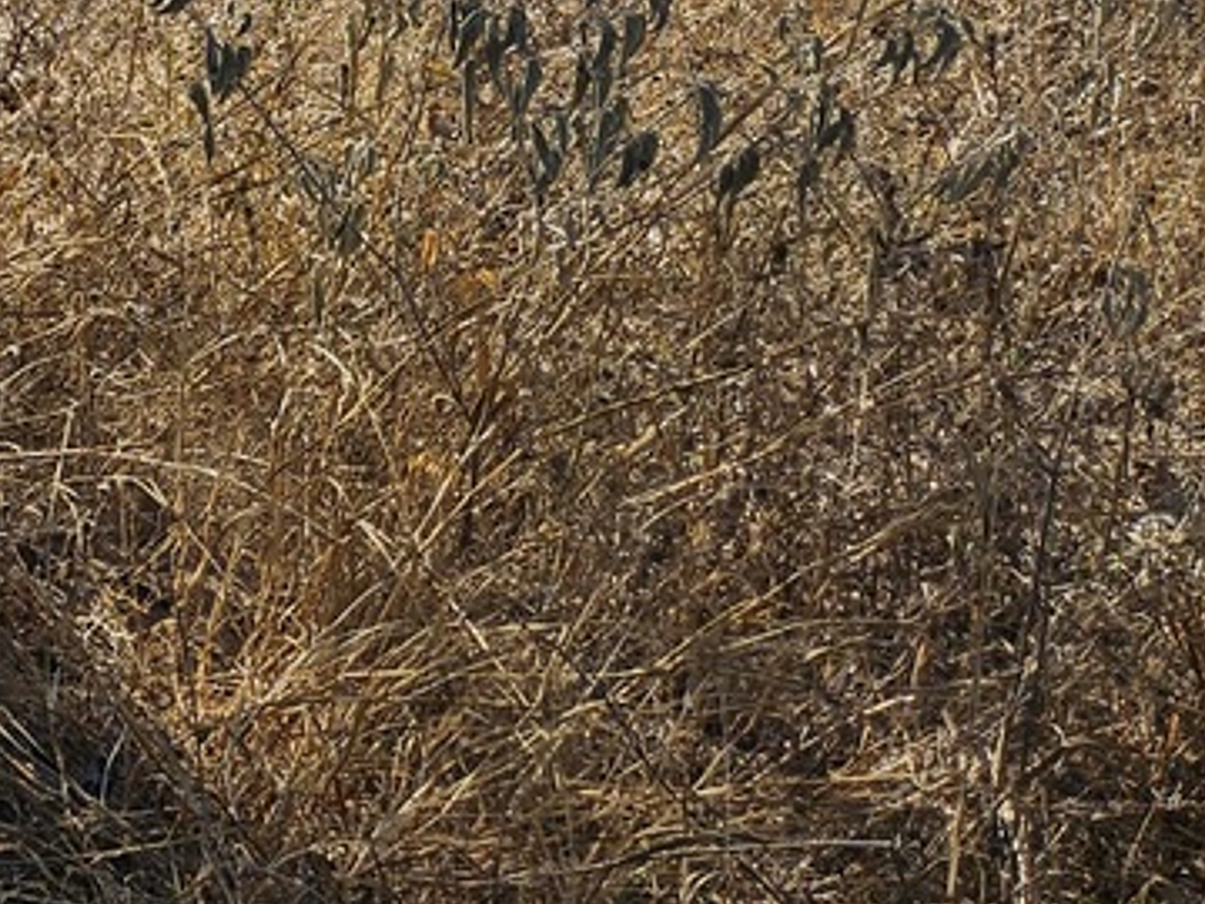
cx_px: -1172
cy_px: -586
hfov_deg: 16.5
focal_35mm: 92
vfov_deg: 14.6
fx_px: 3203
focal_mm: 5.4
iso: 25
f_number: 1.8
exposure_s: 1/1910
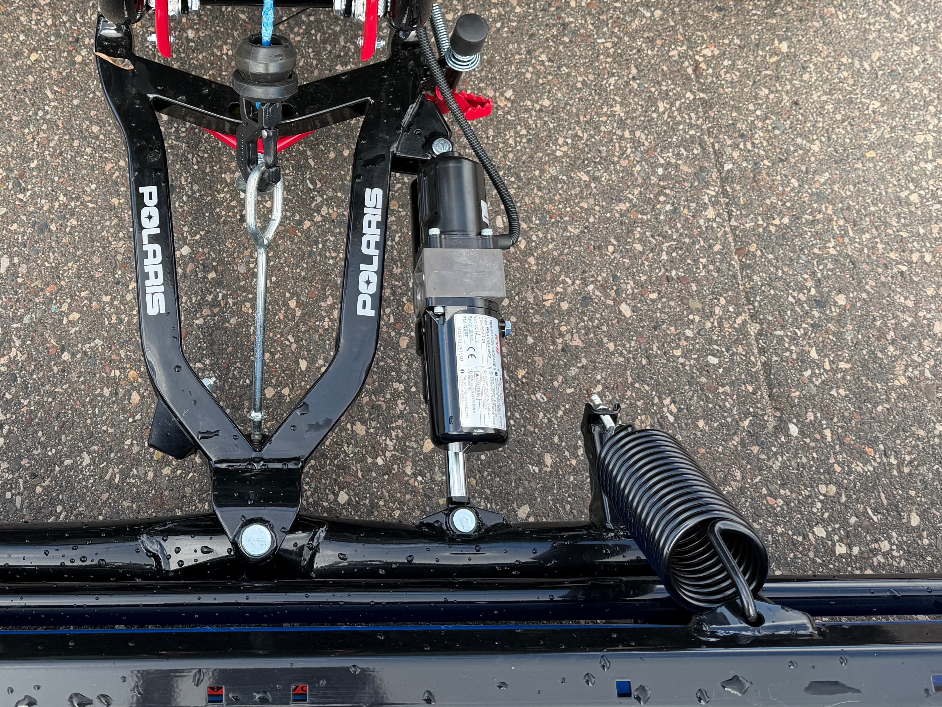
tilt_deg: -62.4
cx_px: 281
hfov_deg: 43.9
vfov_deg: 33.5
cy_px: 161
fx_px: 1143
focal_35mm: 42
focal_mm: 6.76
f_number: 1.78
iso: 80
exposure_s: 1/484
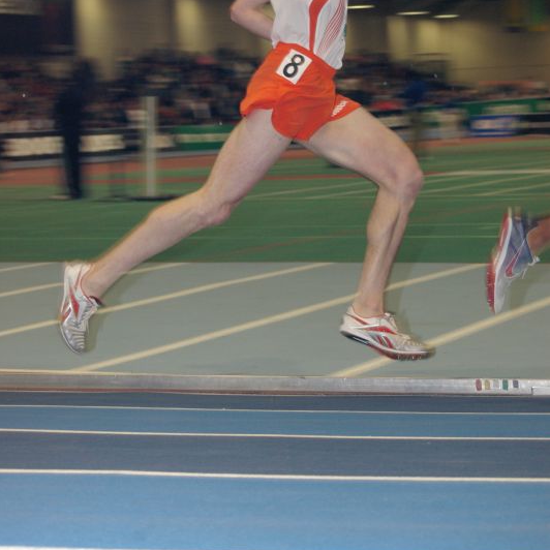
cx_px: 275
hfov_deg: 17.1
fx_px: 1827
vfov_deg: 17.1
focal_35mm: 102
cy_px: 163
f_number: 6.3
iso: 800
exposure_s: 1/125
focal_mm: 53
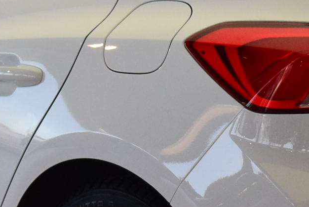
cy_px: 138
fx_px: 2217
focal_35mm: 258
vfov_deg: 5.3
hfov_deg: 8.0
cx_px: 155
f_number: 4.8
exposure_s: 1/800
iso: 1600
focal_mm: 36
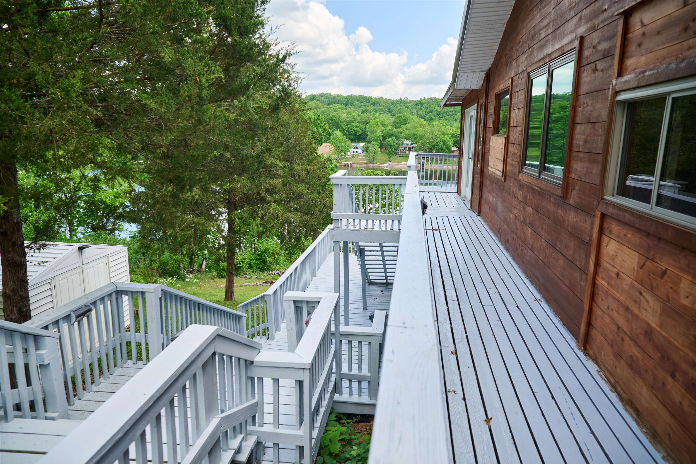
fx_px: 464
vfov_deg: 53.1
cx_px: 348
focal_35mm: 24
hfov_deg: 73.7
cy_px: 232
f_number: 4
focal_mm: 24
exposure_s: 1/400
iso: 100
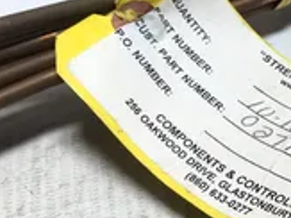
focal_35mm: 76
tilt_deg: -38.0
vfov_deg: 19.2
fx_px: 638
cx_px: 248
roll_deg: +0.5
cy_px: 54
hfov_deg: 25.1
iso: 25
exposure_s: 1/134
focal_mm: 3.3
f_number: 2.4
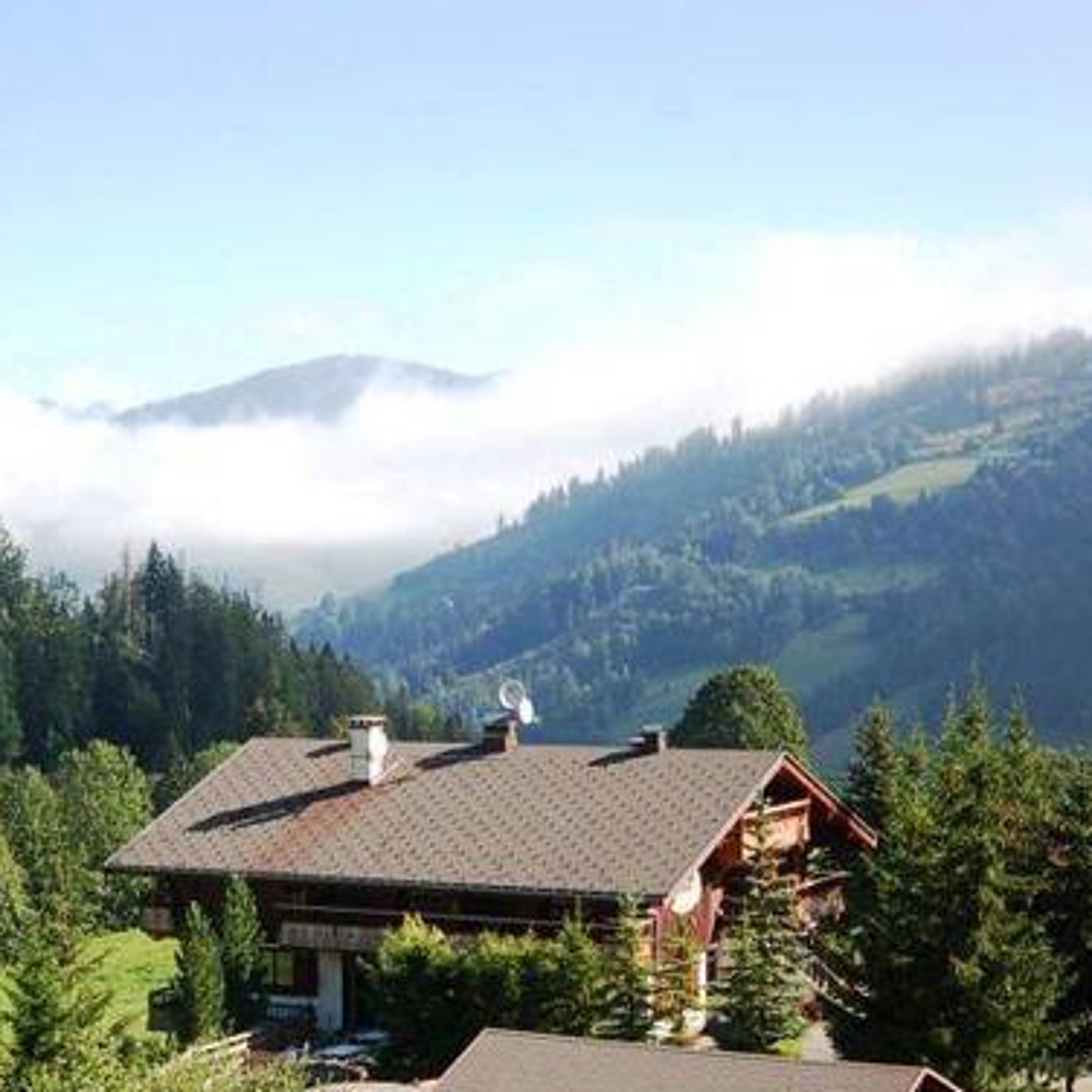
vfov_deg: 27.7
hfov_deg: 28.1
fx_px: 2177
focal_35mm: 61
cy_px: 834
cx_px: 459
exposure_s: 1/200
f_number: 7.1
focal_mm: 20
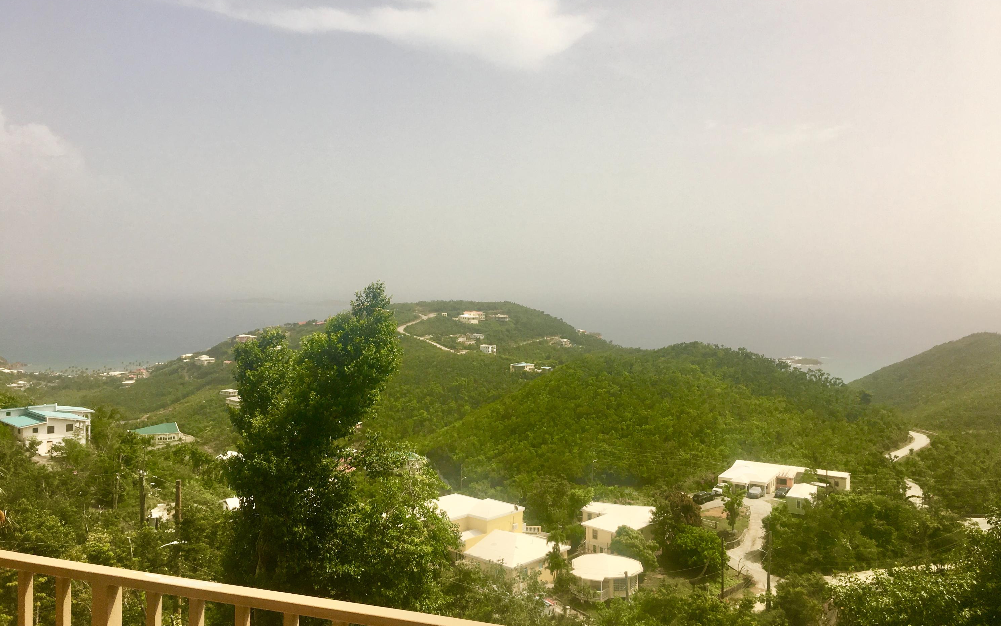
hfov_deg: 61.2
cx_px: 499
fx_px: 846
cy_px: 288
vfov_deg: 40.6
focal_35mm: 31
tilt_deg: +0.3
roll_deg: +0.4
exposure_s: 1/2331
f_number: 2.2
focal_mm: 4.15
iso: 25
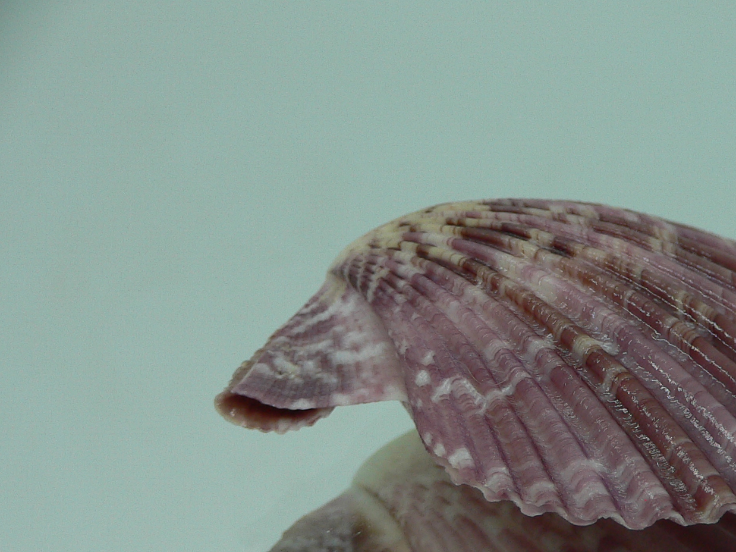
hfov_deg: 32.9
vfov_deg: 25.4
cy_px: 412
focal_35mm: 57
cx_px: 578
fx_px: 1212
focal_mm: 4.6
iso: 80
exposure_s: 1/60
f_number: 2.8
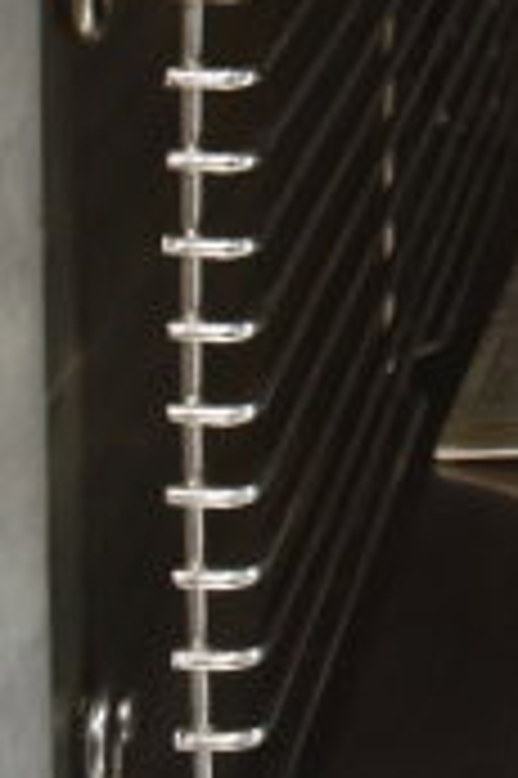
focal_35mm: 143
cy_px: -519
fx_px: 3092
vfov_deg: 13.2
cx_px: 1050
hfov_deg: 9.0
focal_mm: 18
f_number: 3.5
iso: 450
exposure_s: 1/30
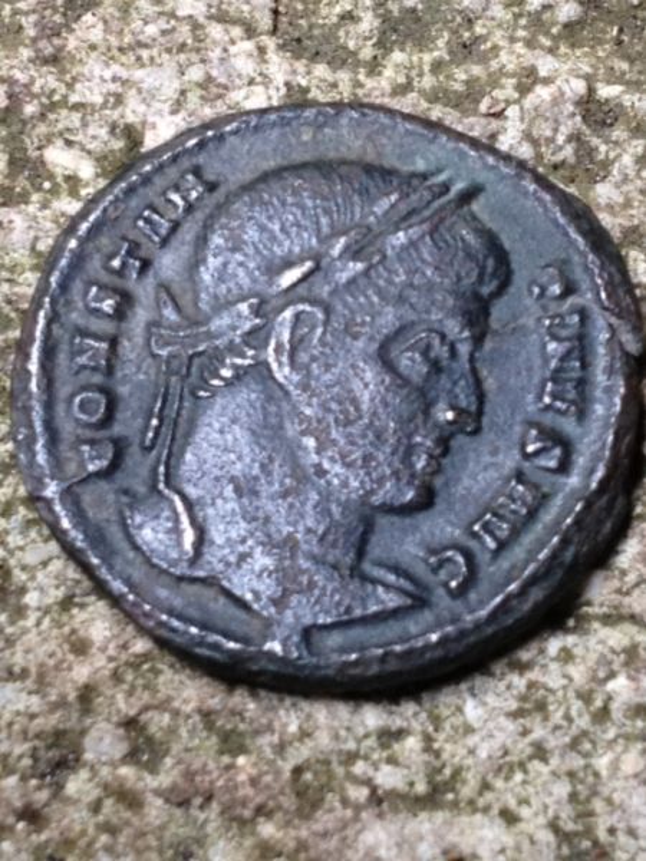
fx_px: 871
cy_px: 430
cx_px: 323
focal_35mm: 35
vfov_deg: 52.6
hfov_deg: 40.7
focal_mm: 4.28
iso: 100
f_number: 2.4
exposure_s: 1/20
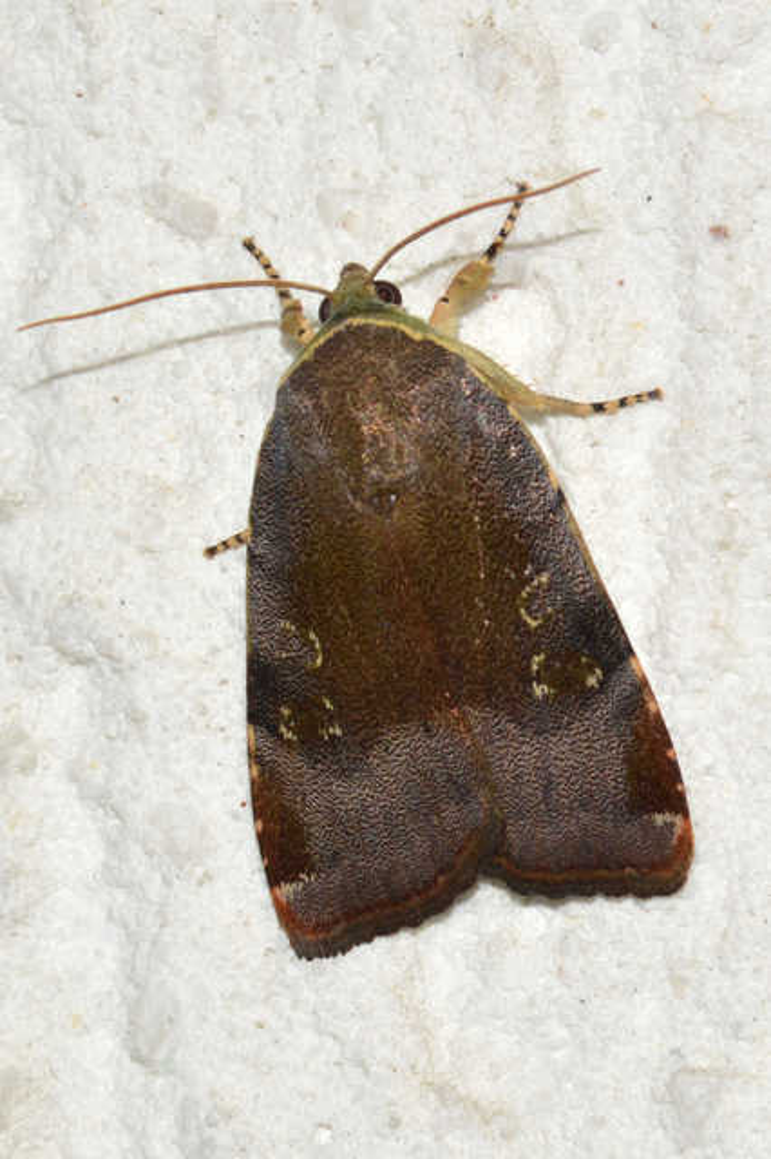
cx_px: 386
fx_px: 4824
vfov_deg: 13.7
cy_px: 580
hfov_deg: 9.1
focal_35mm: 150
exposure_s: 1/200
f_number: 20
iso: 100
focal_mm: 100
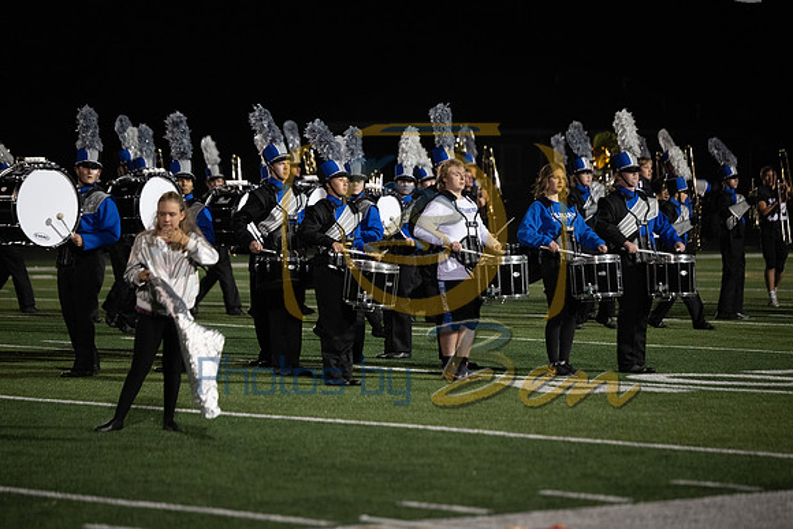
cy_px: 264
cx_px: 396
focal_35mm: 160
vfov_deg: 8.6
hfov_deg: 12.8
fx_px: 3525
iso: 5000
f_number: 2.8
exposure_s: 1/1250
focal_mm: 160
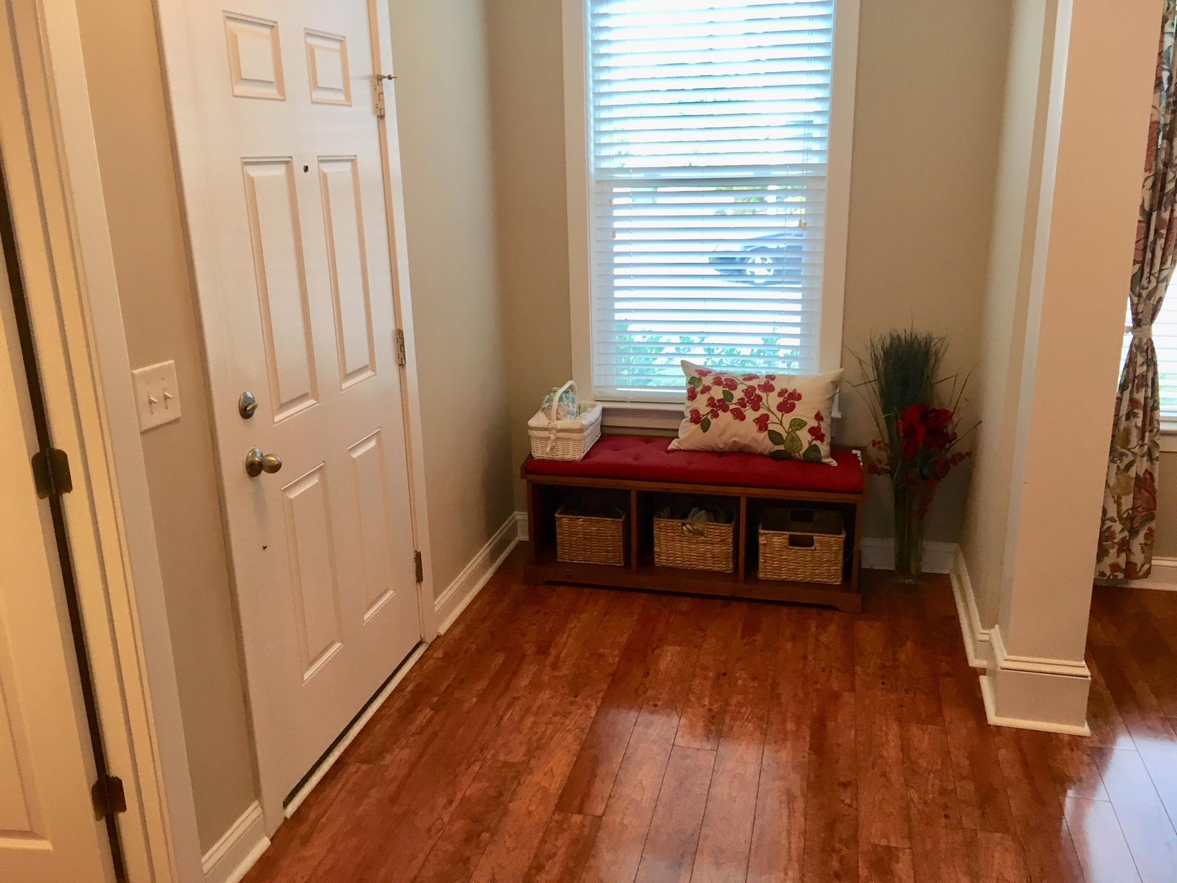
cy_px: 442
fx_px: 986
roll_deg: +1.9
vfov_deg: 48.2
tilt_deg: -16.3
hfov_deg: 61.7
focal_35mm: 29
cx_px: 588
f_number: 2.2
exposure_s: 1/33
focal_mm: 4.15
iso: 50
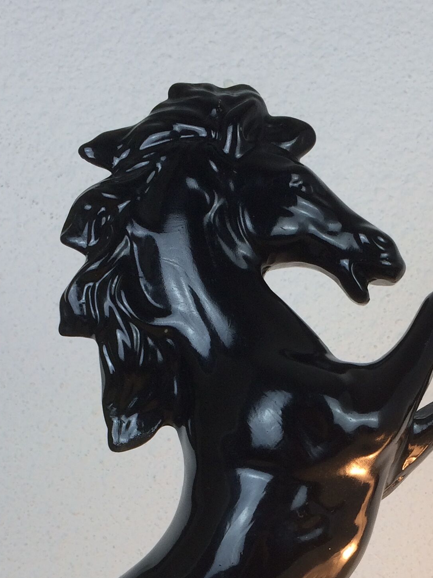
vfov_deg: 28.6
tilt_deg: -0.6
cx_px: 328
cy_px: 526
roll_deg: +0.9
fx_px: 1084
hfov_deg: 22.4
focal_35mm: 65
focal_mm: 4.15
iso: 50
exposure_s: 1/100
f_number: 2.2
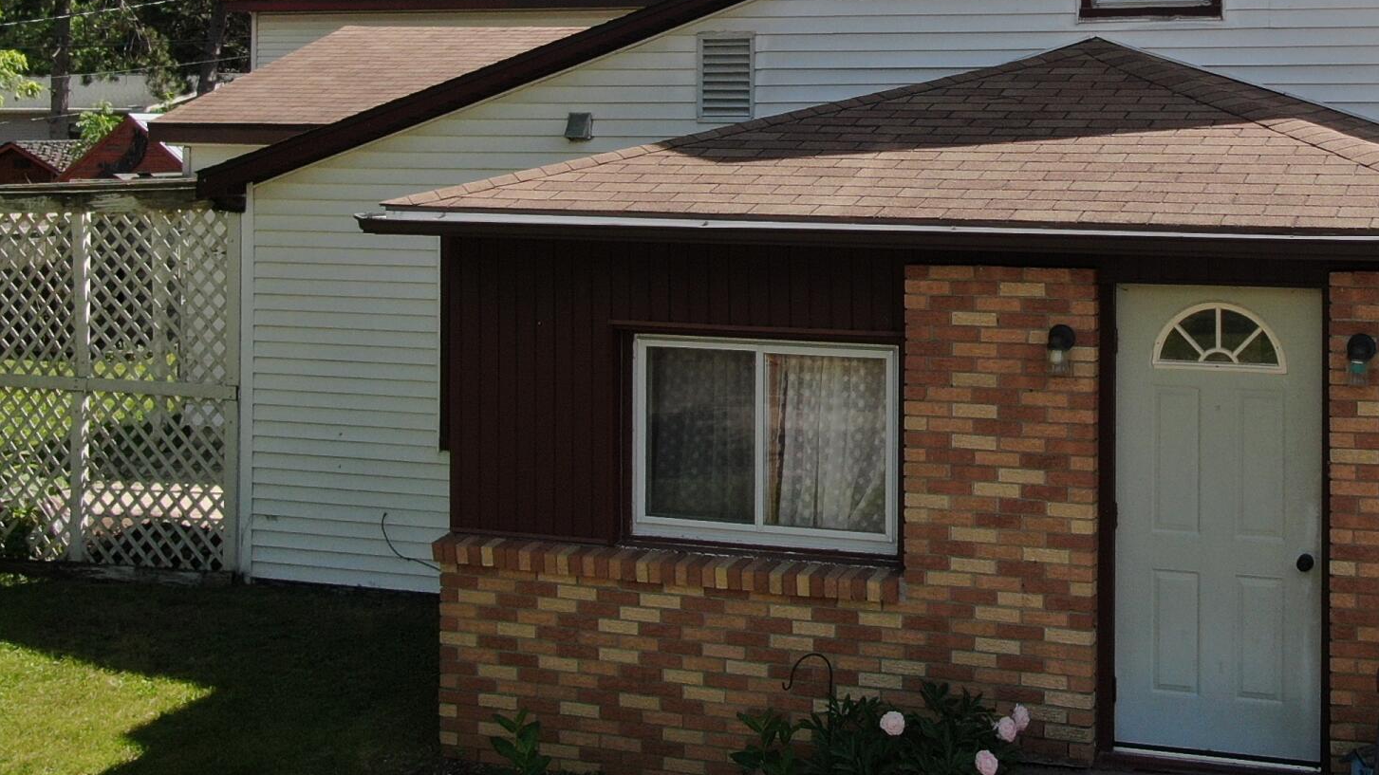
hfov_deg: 37.7
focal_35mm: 54
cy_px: 97
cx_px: 1013
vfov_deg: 21.8
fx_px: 1974
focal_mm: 4.39
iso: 100
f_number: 2.8
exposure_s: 1/1000
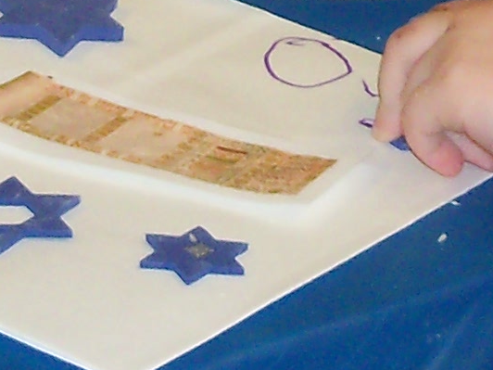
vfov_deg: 5.7
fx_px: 3717
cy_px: -103
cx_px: 137
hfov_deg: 7.6
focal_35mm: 261
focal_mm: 6.3
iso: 100
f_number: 3
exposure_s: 1/30
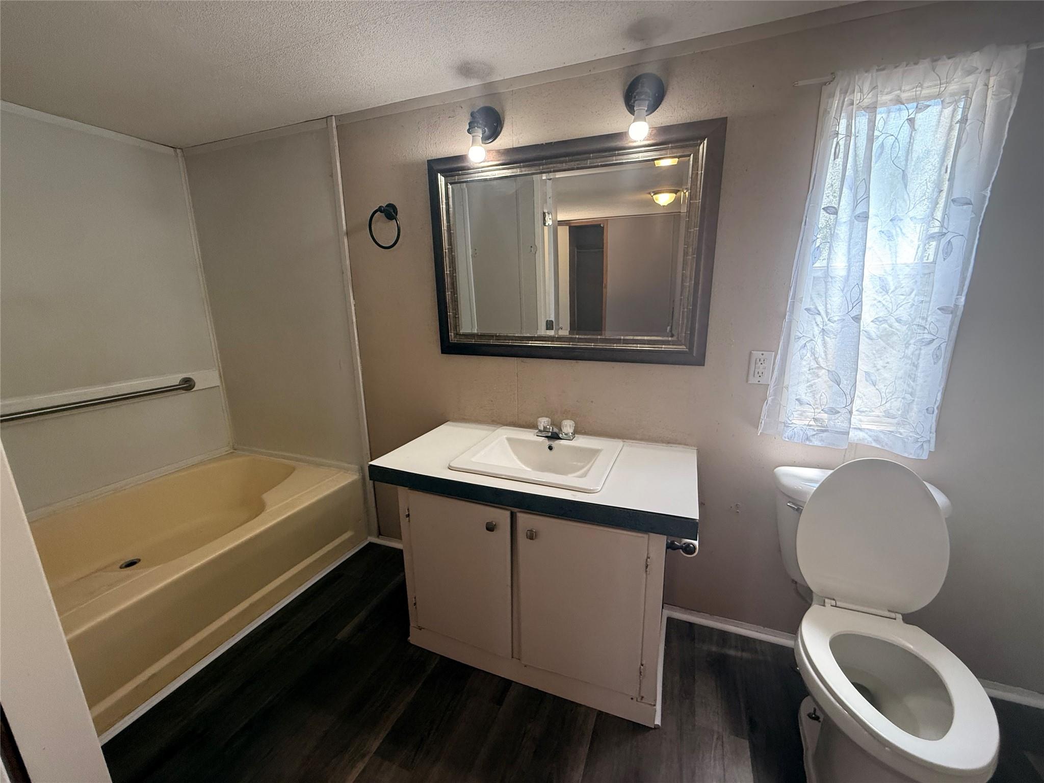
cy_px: 392
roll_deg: +0.9
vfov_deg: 85.7
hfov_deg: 102.1
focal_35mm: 14
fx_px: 422
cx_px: 522
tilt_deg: -12.1
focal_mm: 2.22
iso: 250
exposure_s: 1/120
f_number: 2.2
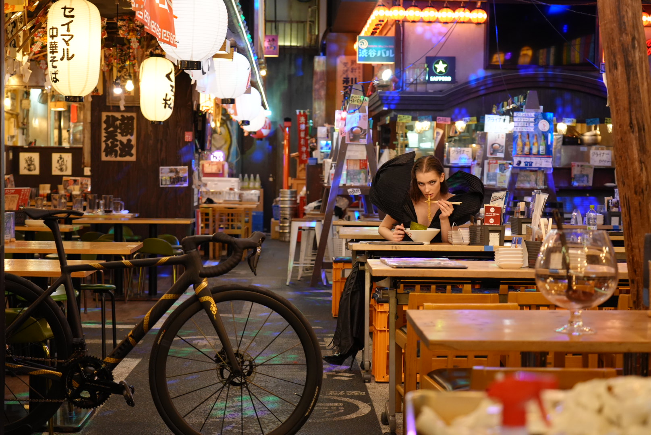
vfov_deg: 23.4
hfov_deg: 34.5
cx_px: 326
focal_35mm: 58
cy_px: 218
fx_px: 1050
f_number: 4
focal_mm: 58
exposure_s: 1/160
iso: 3200
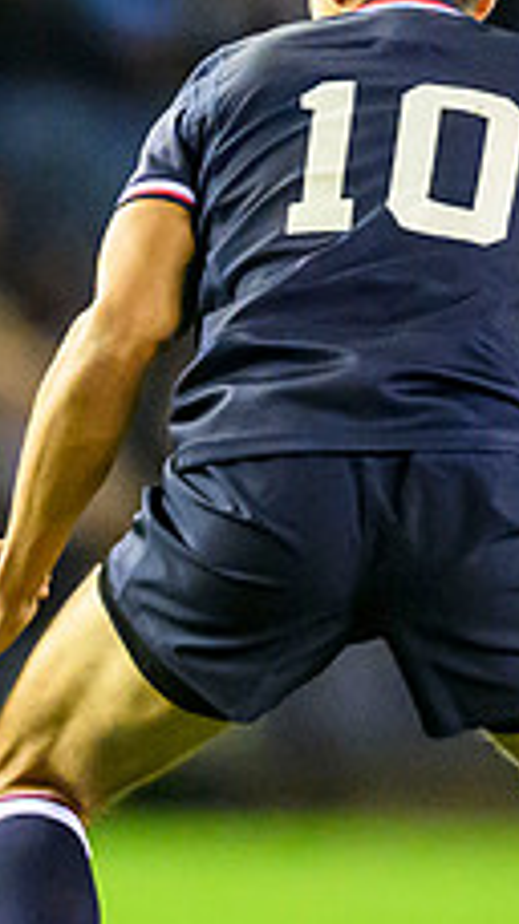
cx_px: -776
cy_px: 957
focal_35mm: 2074
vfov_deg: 1.0
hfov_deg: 0.6
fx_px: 50817
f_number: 2.8
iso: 8000
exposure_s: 1/1000
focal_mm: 400
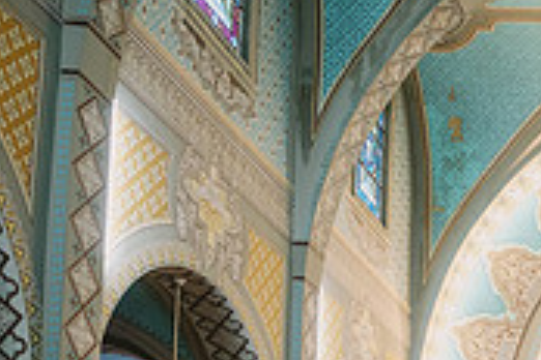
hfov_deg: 21.8
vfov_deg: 15.6
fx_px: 1202
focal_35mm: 80
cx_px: 774
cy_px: 552
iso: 2000
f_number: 2.8
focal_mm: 24
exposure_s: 1/160
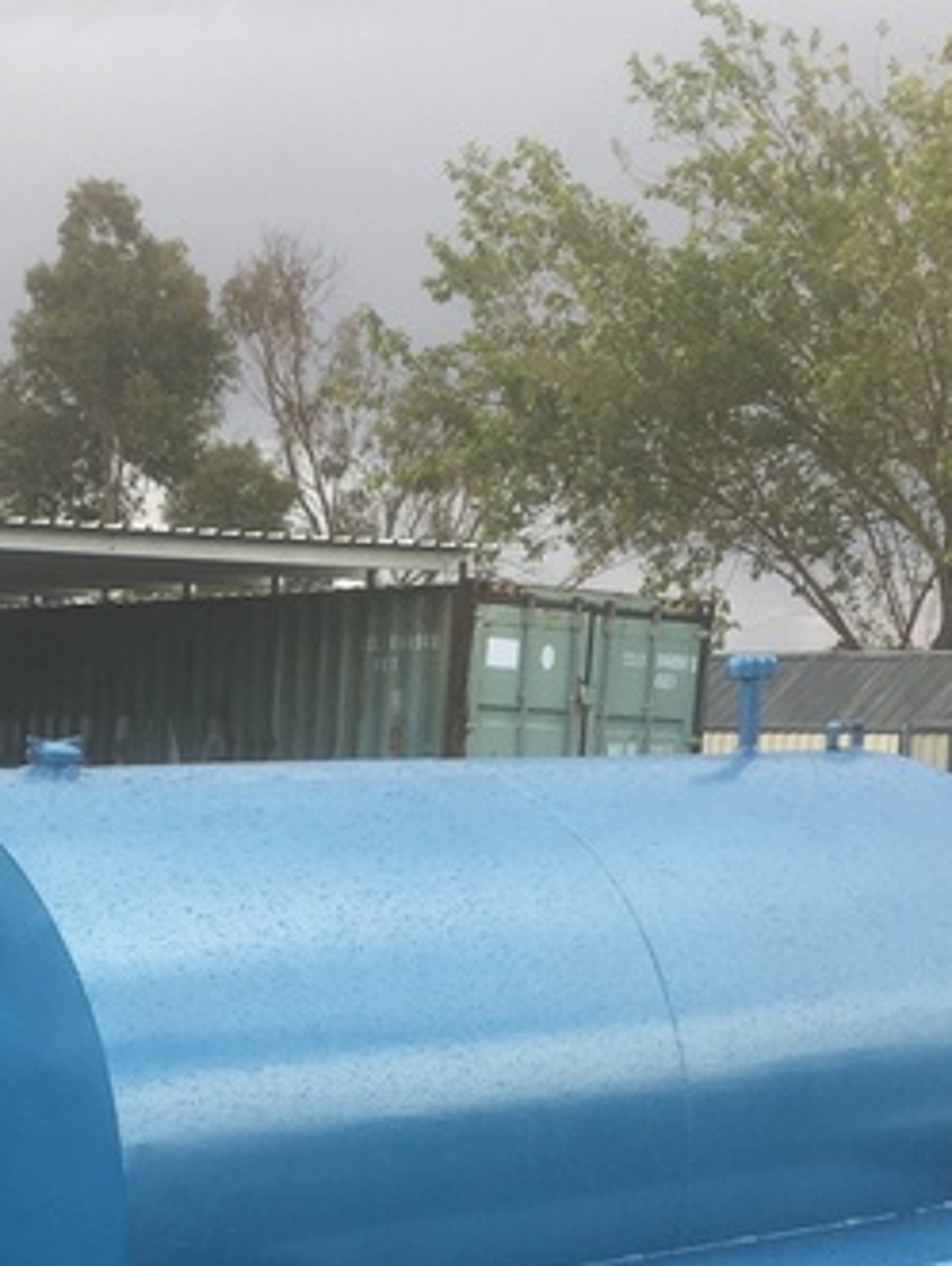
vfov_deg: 24.0
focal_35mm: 77
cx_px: 31
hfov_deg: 18.7
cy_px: 1316
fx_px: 2818
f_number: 2.2
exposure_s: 1/208
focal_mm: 4.15
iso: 25
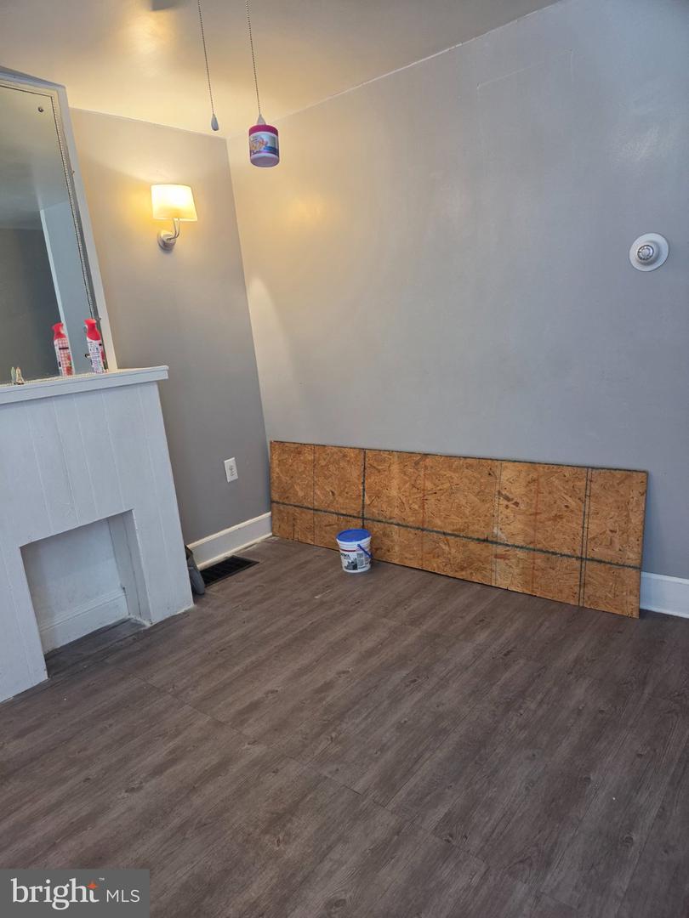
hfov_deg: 58.9
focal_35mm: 23
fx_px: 610
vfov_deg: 73.9
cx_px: 344
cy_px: 459
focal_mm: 5.4
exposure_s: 1/120
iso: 125
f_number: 1.8
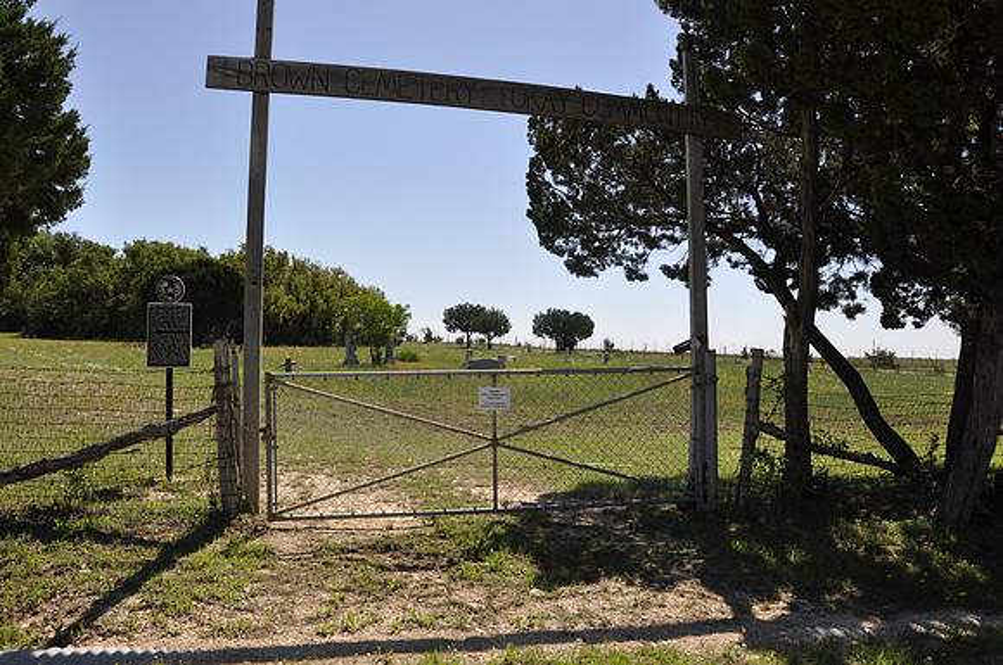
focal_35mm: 27
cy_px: 332
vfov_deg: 47.8
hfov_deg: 67.5
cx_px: 502
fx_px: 751
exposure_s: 1/320
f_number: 9
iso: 200
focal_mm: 18
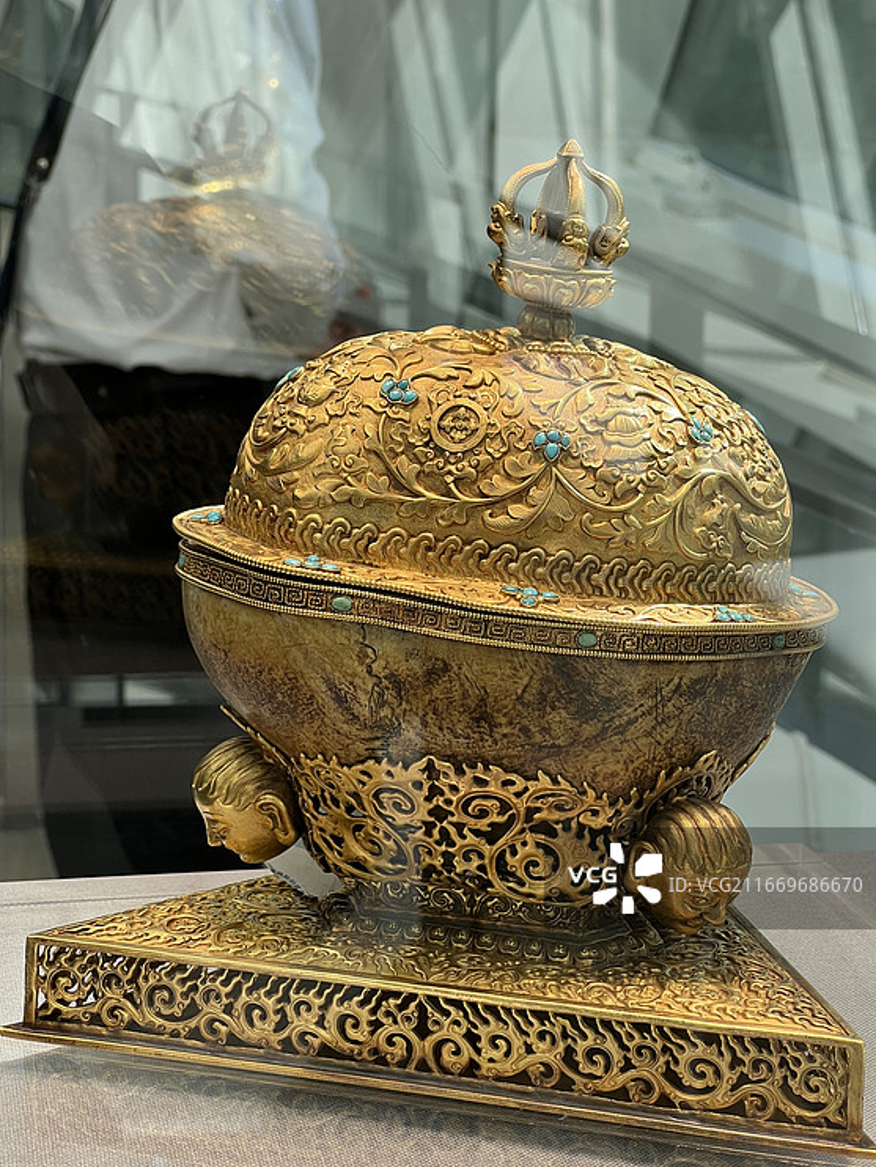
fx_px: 2799
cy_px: 584
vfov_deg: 23.6
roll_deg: -0.3
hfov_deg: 17.8
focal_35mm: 83
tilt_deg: -9.0
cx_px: 423
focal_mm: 9
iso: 32
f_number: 2.8
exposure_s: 1/169
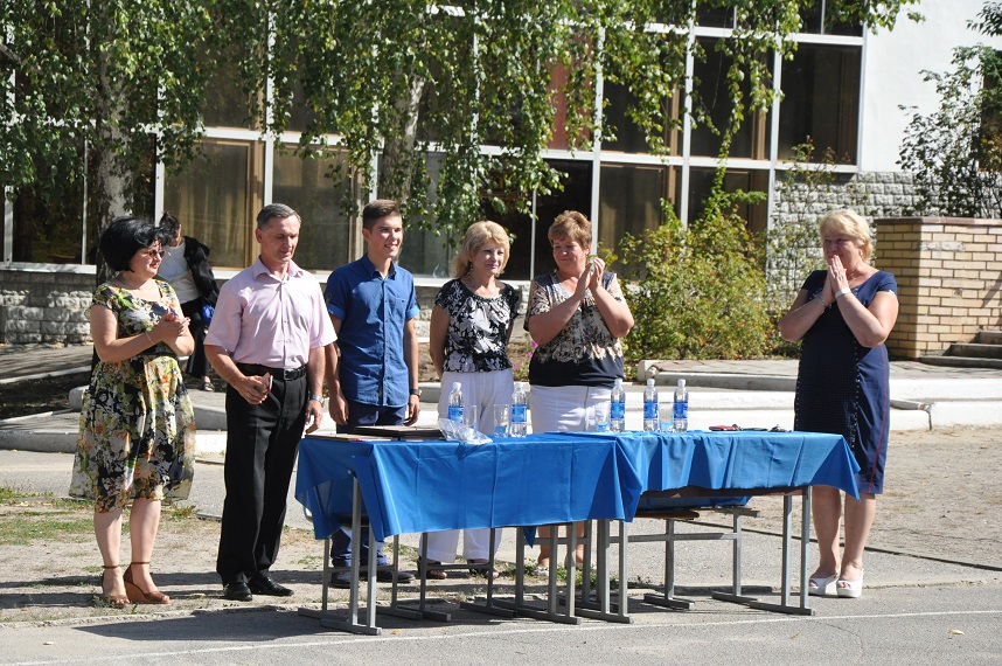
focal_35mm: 128
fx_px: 3545
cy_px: 333
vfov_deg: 10.7
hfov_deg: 16.1
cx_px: 501
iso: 1000
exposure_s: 1/1600
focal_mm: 85
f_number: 10
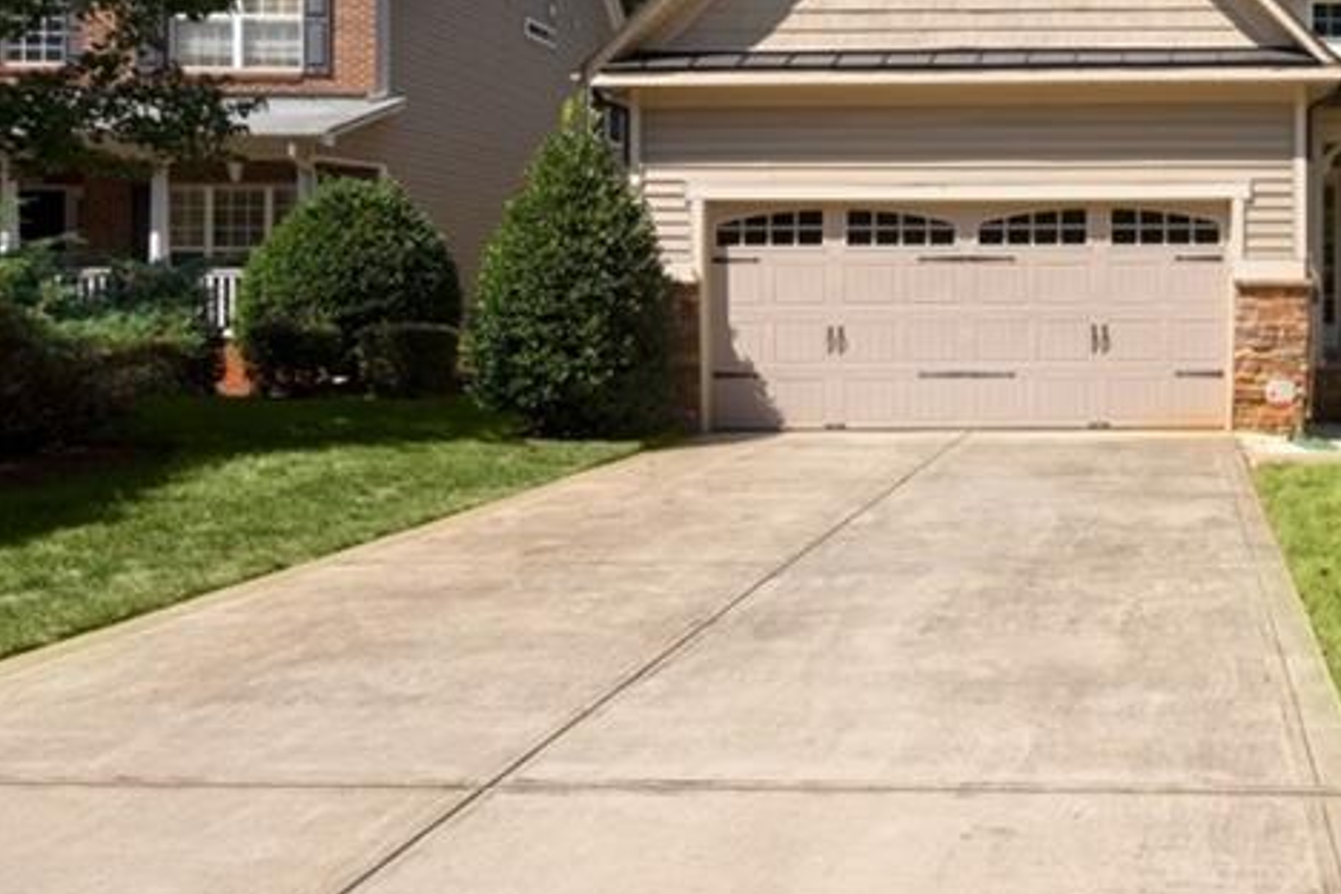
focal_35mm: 35
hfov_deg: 49.0
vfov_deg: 37.4
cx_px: 1189
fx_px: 1304
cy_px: 284
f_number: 10
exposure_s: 1/160
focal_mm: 16
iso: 100
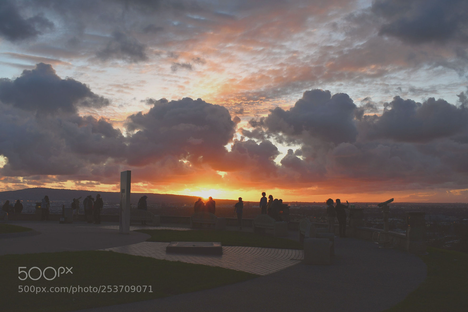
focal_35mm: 36
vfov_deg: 36.9
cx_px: 234
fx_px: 468
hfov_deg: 53.1
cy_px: 156
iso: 200
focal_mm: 24
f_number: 6.3
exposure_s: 1/250
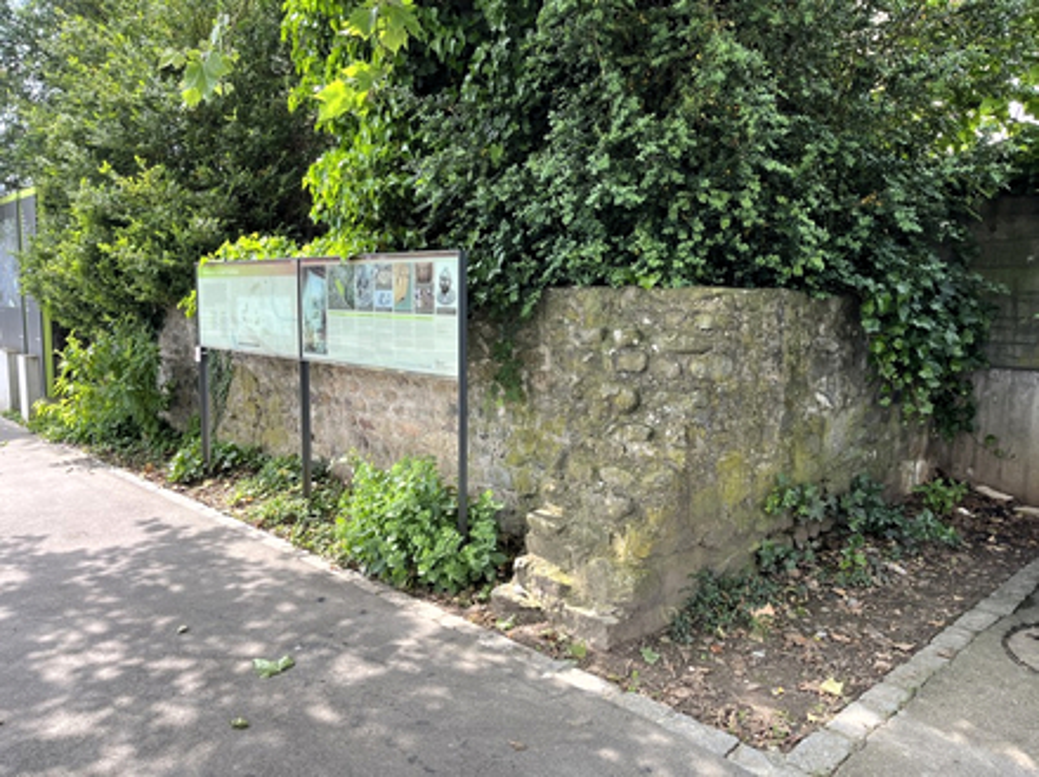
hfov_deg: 67.4
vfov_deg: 53.0
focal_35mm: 26
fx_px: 780
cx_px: 520
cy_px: 388
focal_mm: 5.1
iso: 50
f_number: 1.6
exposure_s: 1/522
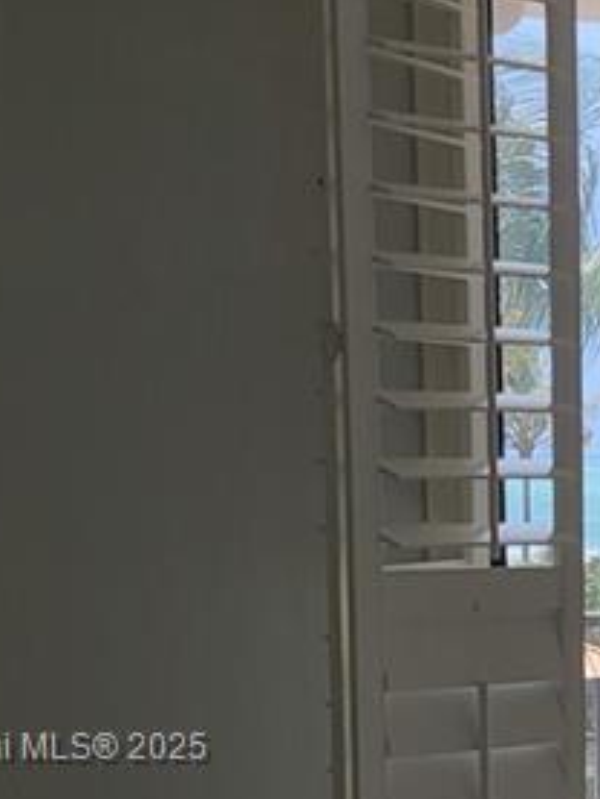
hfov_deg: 13.2
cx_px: 978
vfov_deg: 18.5
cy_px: 750
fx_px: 2402
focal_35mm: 104
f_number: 1.8
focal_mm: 6.7
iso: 16
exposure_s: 1/287
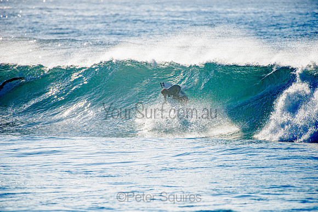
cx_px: 159
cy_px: 106
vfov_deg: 2.8
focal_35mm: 500
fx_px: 4417
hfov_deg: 4.1
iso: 110
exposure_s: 1/2000
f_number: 5.6
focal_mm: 500
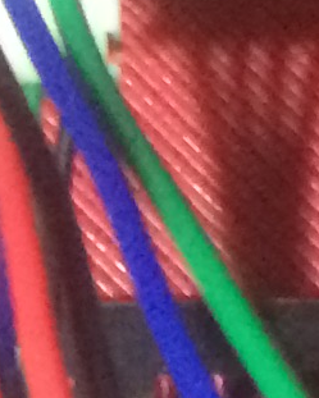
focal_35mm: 297
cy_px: 790
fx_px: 3503
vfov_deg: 6.3
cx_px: 15
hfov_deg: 5.2
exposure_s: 1/25
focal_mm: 4.15
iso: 320
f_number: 2.2
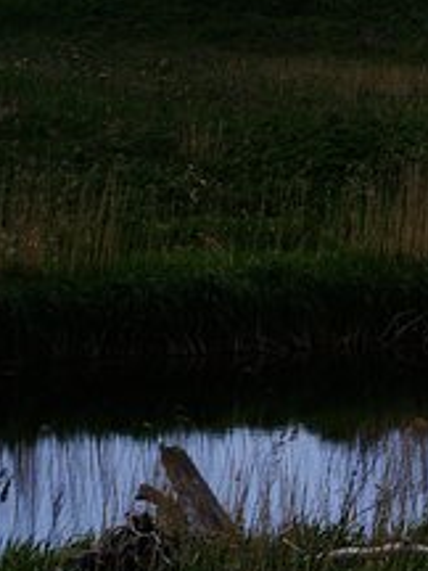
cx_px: 1287
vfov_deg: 5.4
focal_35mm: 361
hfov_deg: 4.0
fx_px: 5956
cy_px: -226
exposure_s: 1/200
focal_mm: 53
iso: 200
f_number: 9
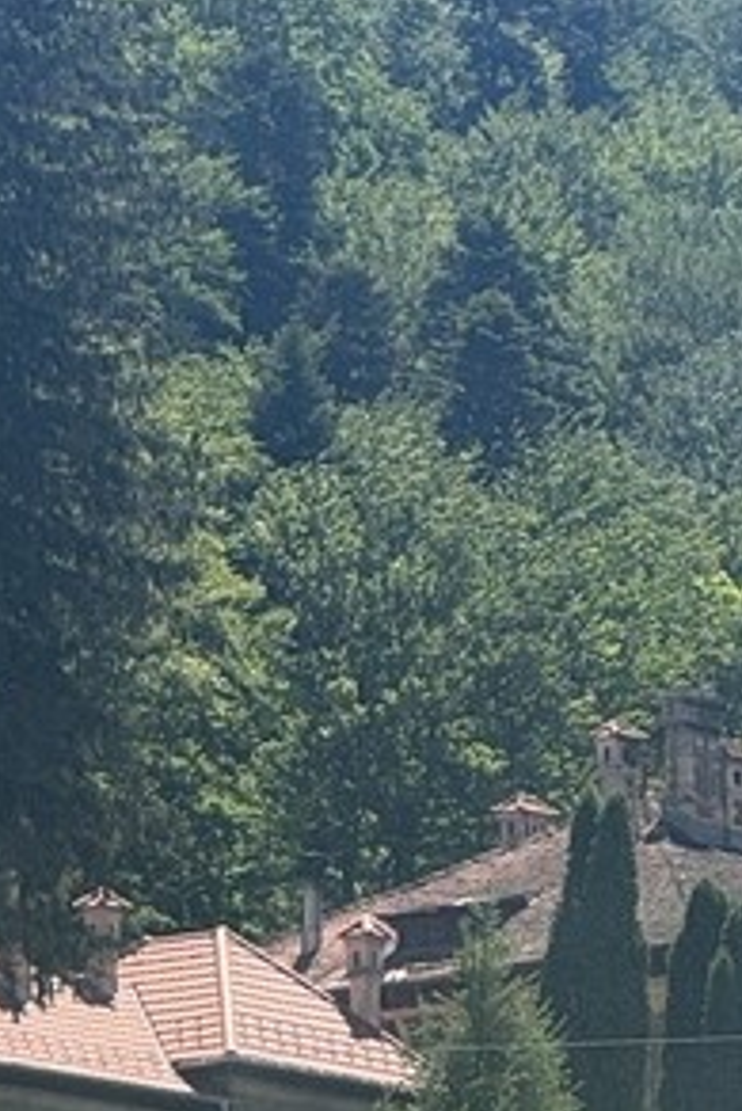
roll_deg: +0.0
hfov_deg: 3.1
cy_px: 1393
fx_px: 13524
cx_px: 1016
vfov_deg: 4.7
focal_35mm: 438
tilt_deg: +7.1
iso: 50
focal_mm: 15.66
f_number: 2.8
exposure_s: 1/891
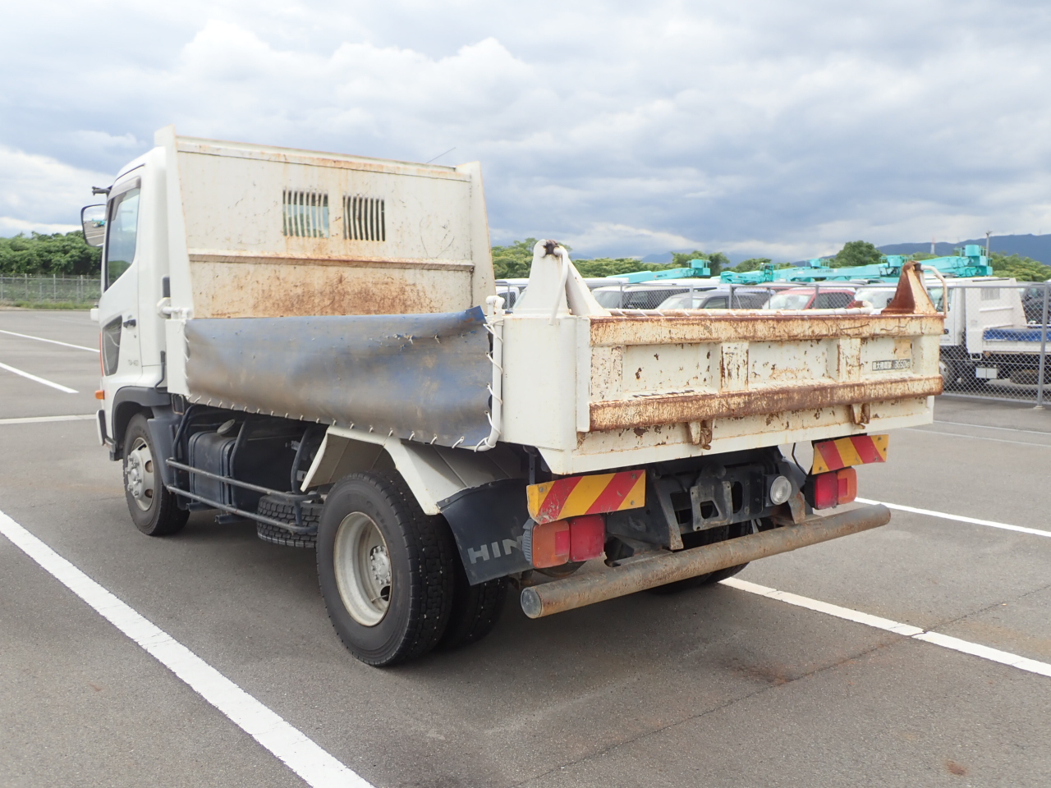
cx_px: 526
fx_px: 972
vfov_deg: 44.2
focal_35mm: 32
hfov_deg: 56.8
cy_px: 394
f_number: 3.2
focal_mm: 5.87
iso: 100
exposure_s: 1/320
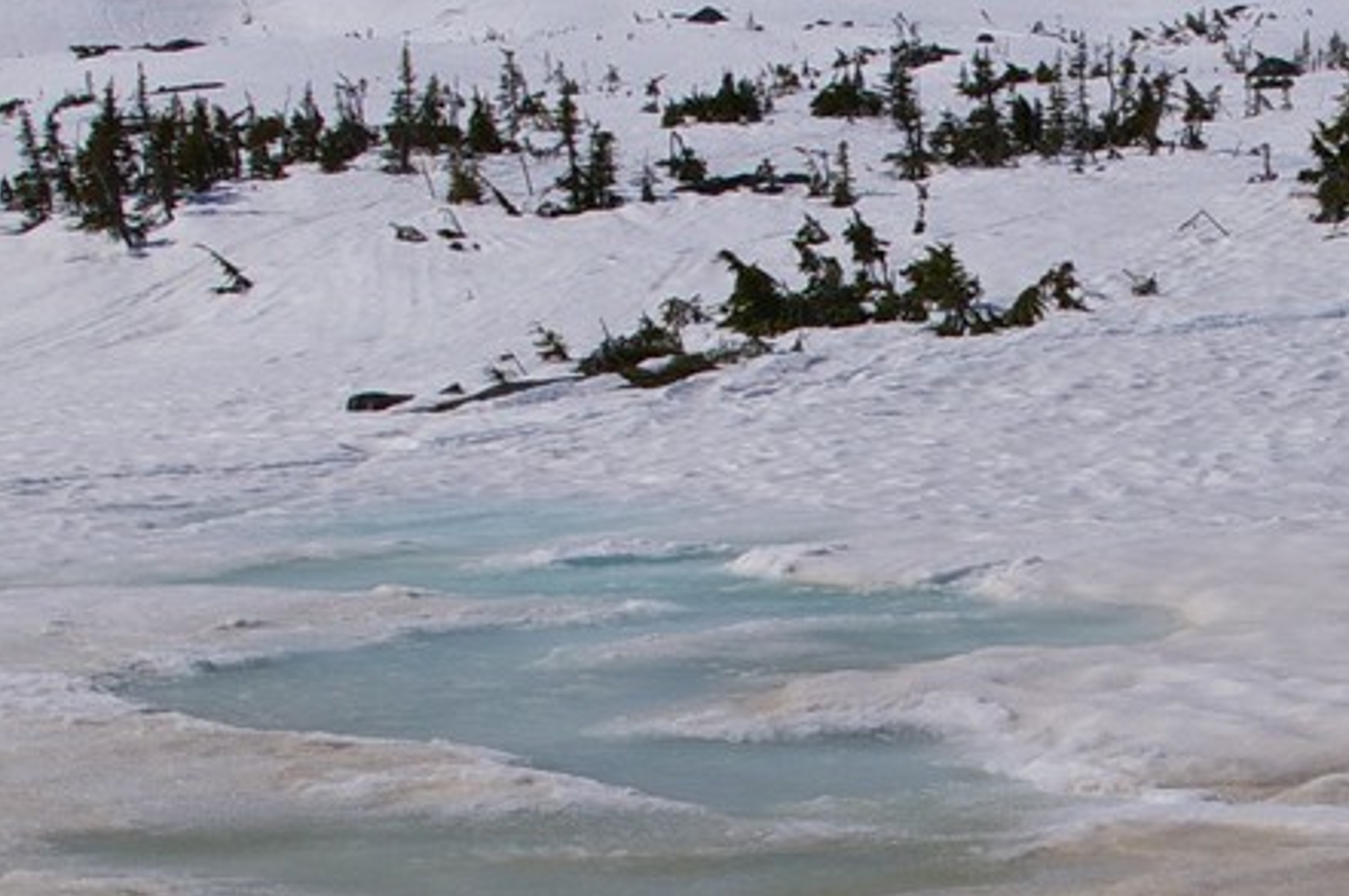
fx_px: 3294
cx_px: 1185
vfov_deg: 15.5
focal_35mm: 88
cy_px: 627
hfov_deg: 22.6
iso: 200
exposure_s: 1/750
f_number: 13
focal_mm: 20
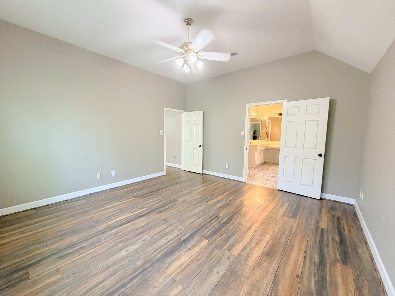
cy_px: 148
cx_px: 198
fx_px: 160
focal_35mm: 14
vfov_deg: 85.7
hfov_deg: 102.1
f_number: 2.2
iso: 250
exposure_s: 1/60
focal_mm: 2.22
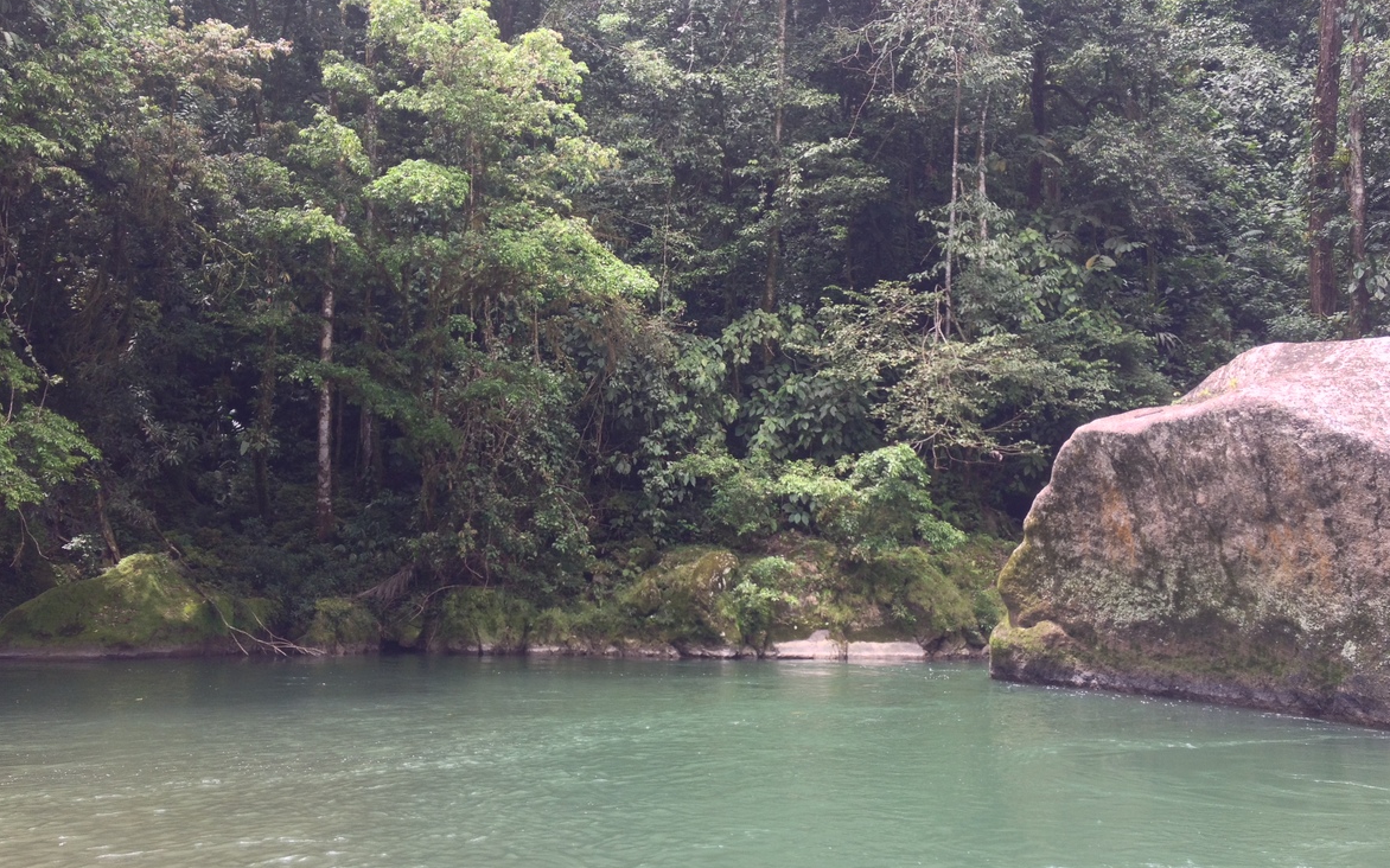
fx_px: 1439
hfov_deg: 51.5
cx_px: 686
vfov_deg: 33.5
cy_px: 388
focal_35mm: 38
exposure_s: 1/152
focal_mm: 4.28
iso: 50
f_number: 2.4
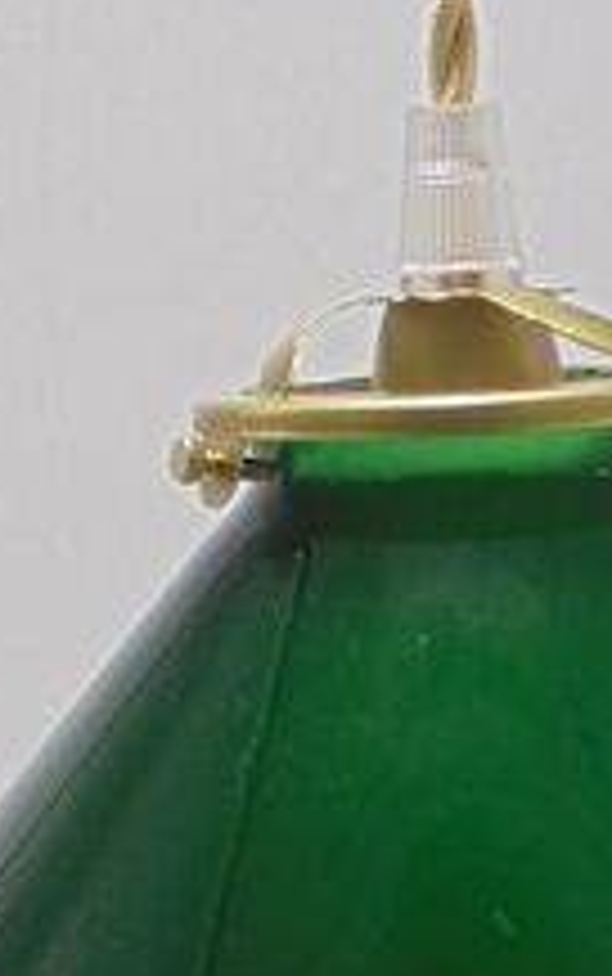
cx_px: 443
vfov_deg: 12.5
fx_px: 4448
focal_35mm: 167
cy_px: 603
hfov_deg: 7.9
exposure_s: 1/60
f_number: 4.2
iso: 100
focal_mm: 6.9
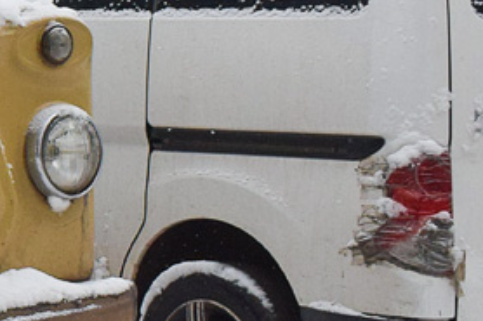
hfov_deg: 11.9
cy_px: 28
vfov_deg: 9.1
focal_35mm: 149
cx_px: -558
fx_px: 2000
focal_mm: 23
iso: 800
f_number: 5.6
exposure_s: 1/800
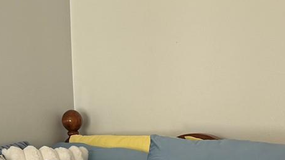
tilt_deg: -12.4
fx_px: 688
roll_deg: +1.4
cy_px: 259
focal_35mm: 91
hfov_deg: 23.4
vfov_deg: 12.5
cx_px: 171
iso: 160
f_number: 1.78
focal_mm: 6.76
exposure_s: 1/121
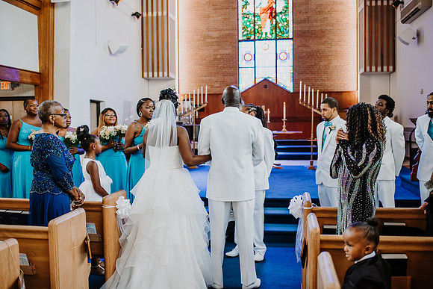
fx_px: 421
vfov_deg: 37.9
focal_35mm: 35
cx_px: 216
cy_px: 144
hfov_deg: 54.4
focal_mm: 35
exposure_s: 1/640
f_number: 2.2
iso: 1600
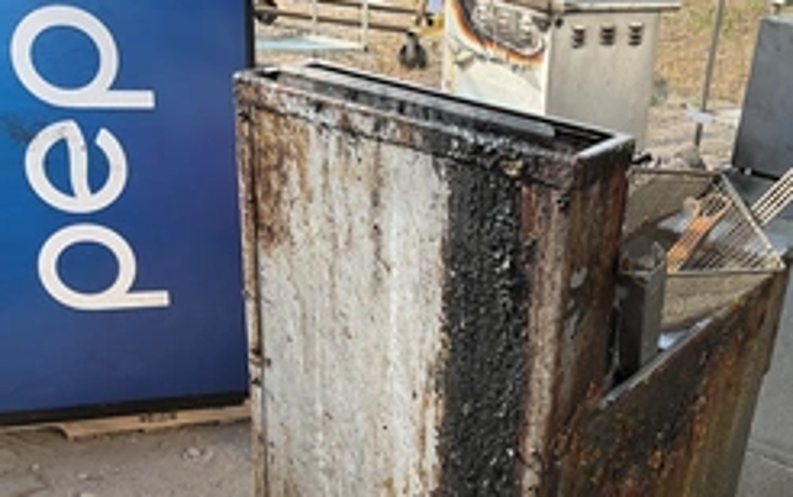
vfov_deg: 25.0
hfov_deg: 39.7
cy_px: 455
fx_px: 1081
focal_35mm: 50
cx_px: 538
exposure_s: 1/509
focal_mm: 3
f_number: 1.8
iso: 25
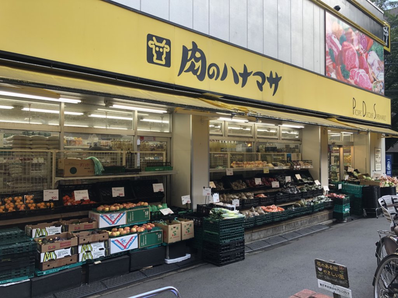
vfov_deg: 49.7
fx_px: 322
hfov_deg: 63.4
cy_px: 149
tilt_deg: +0.1
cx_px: 199
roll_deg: +0.8
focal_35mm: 28
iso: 20
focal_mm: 4
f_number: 1.8
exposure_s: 1/148
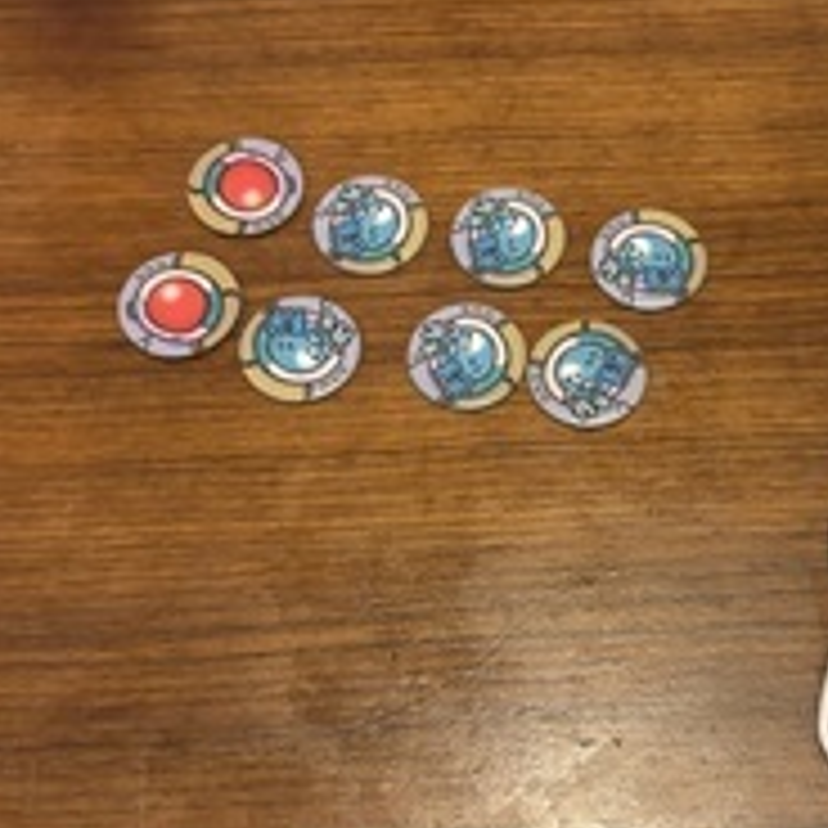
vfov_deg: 34.0
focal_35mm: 50
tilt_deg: -65.4
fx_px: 1353
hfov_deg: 33.8
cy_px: 414
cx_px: 526
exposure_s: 1/50
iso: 320
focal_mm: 5.96
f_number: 1.6
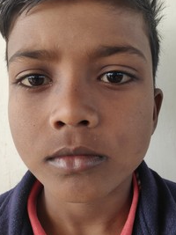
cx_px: 92
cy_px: 113
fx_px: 204
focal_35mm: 30
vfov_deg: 60.0
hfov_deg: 46.7
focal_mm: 3.94
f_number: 1.9
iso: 101
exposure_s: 1/100
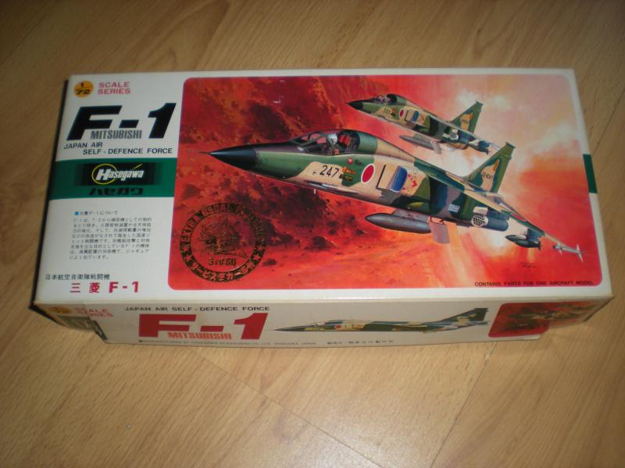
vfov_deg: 37.7
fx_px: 686
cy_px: 234
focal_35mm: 38
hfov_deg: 49.0
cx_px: 312
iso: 64
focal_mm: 6.3
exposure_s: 1/60
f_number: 3.1
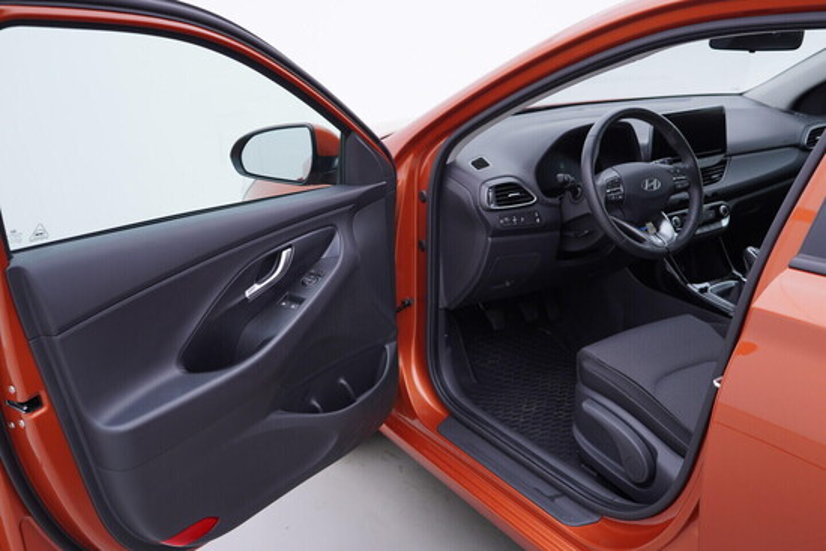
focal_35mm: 36
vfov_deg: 36.9
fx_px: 826
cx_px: 413
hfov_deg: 53.1
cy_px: 276
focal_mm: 24
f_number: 3.2
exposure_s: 1/50
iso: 125
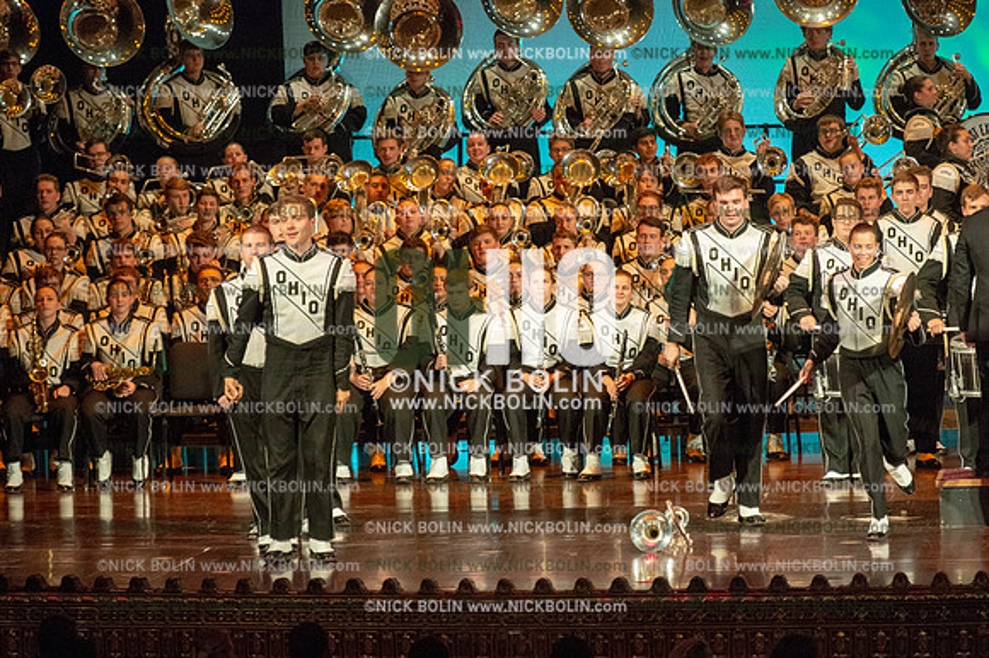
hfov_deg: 9.8
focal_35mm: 210
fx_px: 5766
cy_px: 329
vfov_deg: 6.5
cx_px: 494
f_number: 5.6
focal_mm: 210
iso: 8000
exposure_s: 1/320
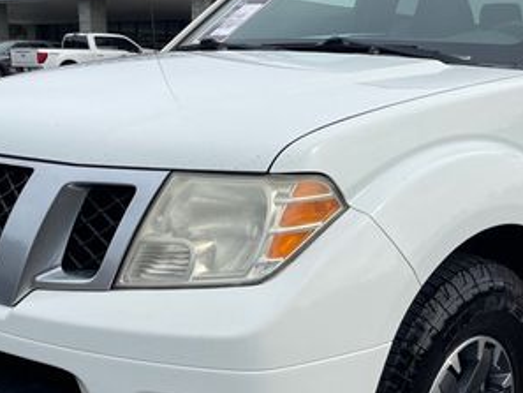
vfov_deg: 25.9
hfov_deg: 34.0
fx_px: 846
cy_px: 282
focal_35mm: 56
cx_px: 357
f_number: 1.6
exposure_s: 1/3610
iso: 32
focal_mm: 4.2
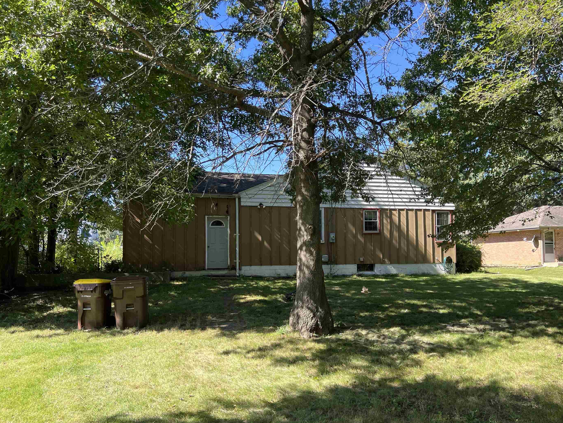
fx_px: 472
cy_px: 234
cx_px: 312
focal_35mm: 29
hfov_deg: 61.5
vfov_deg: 48.2
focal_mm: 5.7
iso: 50
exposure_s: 1/780
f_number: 1.5
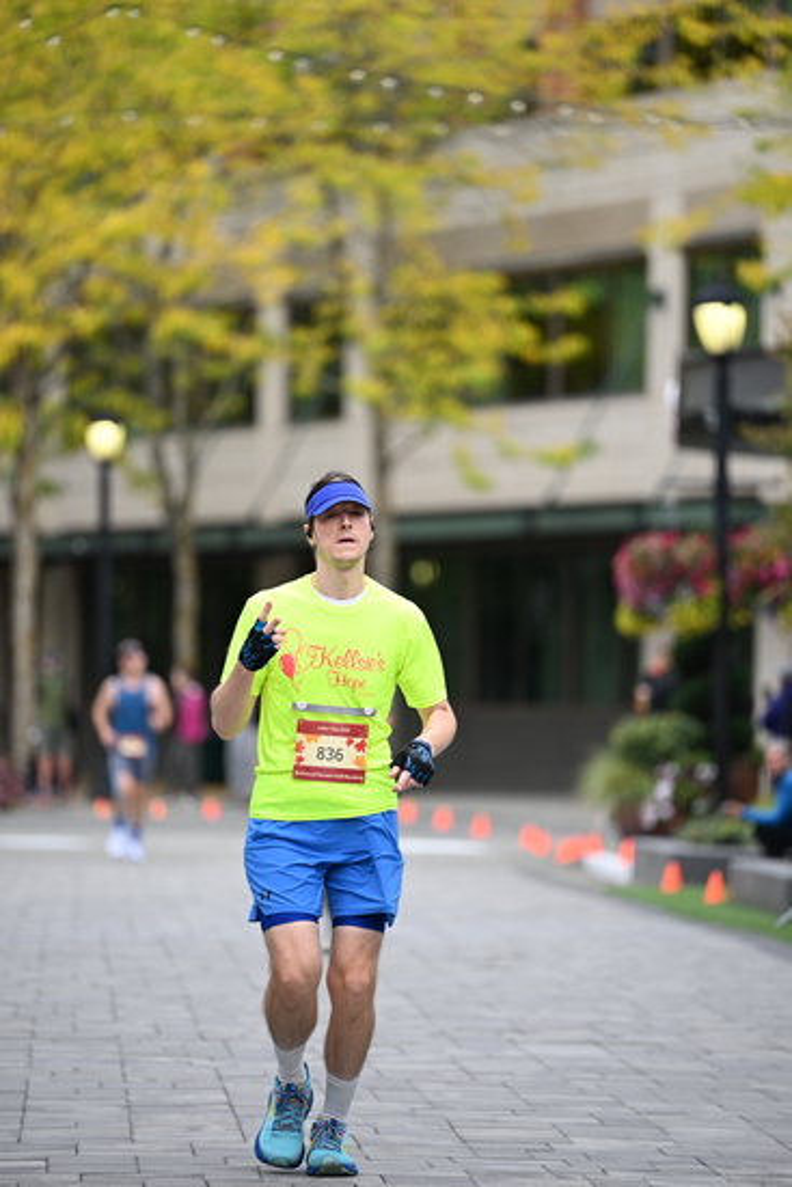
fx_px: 6595
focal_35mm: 200
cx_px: 396
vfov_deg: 10.3
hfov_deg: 6.9
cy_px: 594
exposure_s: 1/2000
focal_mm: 200
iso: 640
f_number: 2.8
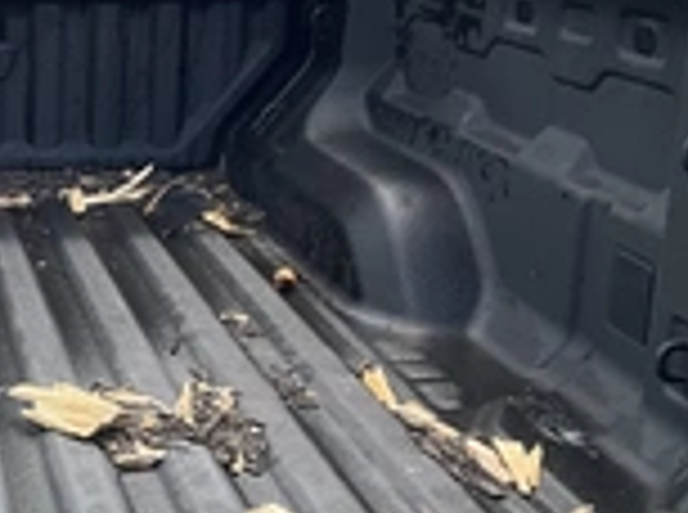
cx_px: -81
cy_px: 266
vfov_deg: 19.3
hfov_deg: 24.0
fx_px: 1507
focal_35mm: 76
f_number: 1.8
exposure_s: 1/391
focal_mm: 3
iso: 25
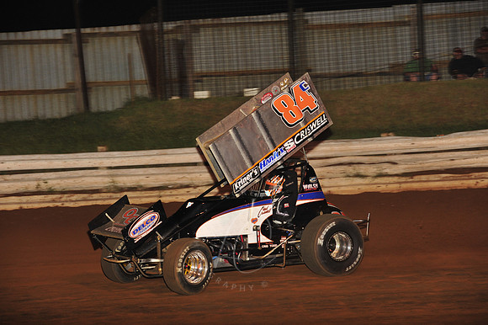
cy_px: 162
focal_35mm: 135
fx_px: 1829
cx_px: 244
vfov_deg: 10.1
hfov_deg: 15.2
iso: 1000
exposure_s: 1/320
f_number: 6.3
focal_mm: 135
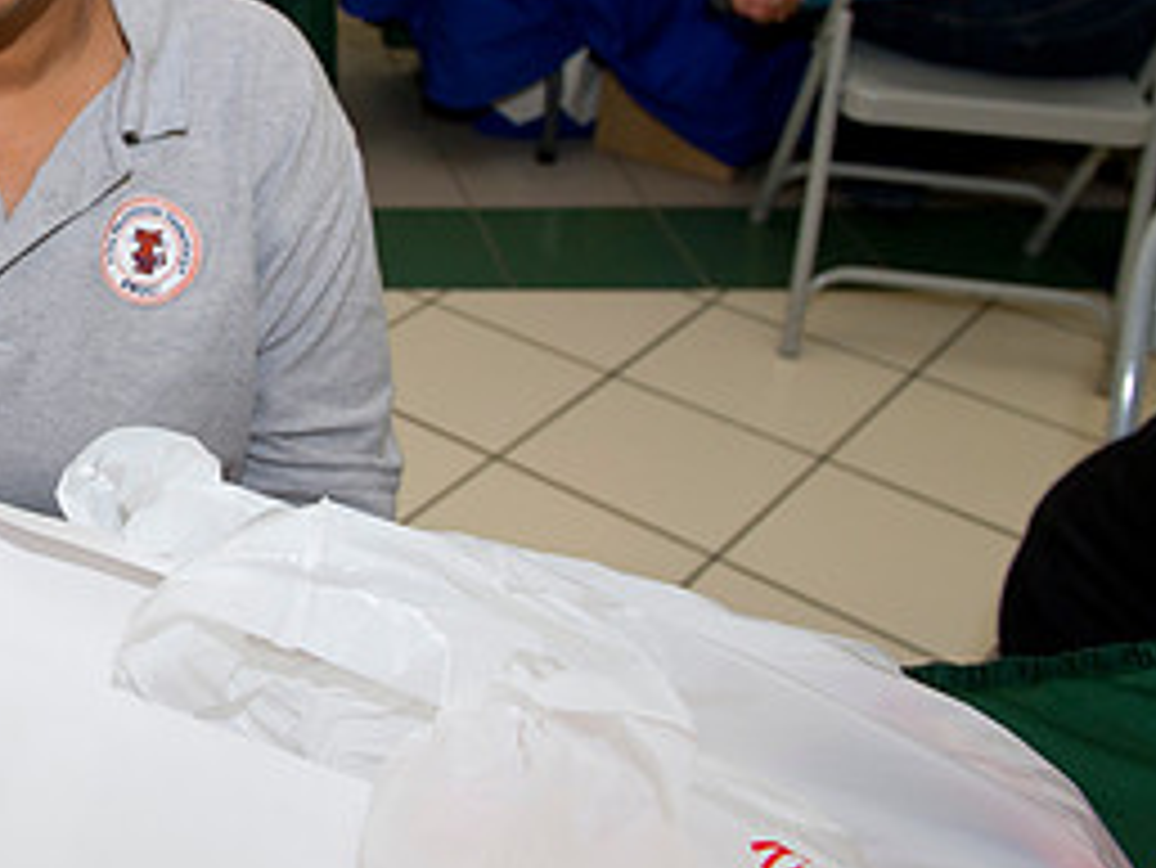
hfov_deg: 32.7
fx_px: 1737
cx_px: -85
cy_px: 207
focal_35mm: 52
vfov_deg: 27.6
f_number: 5.6
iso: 1250
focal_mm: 24
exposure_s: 1/200
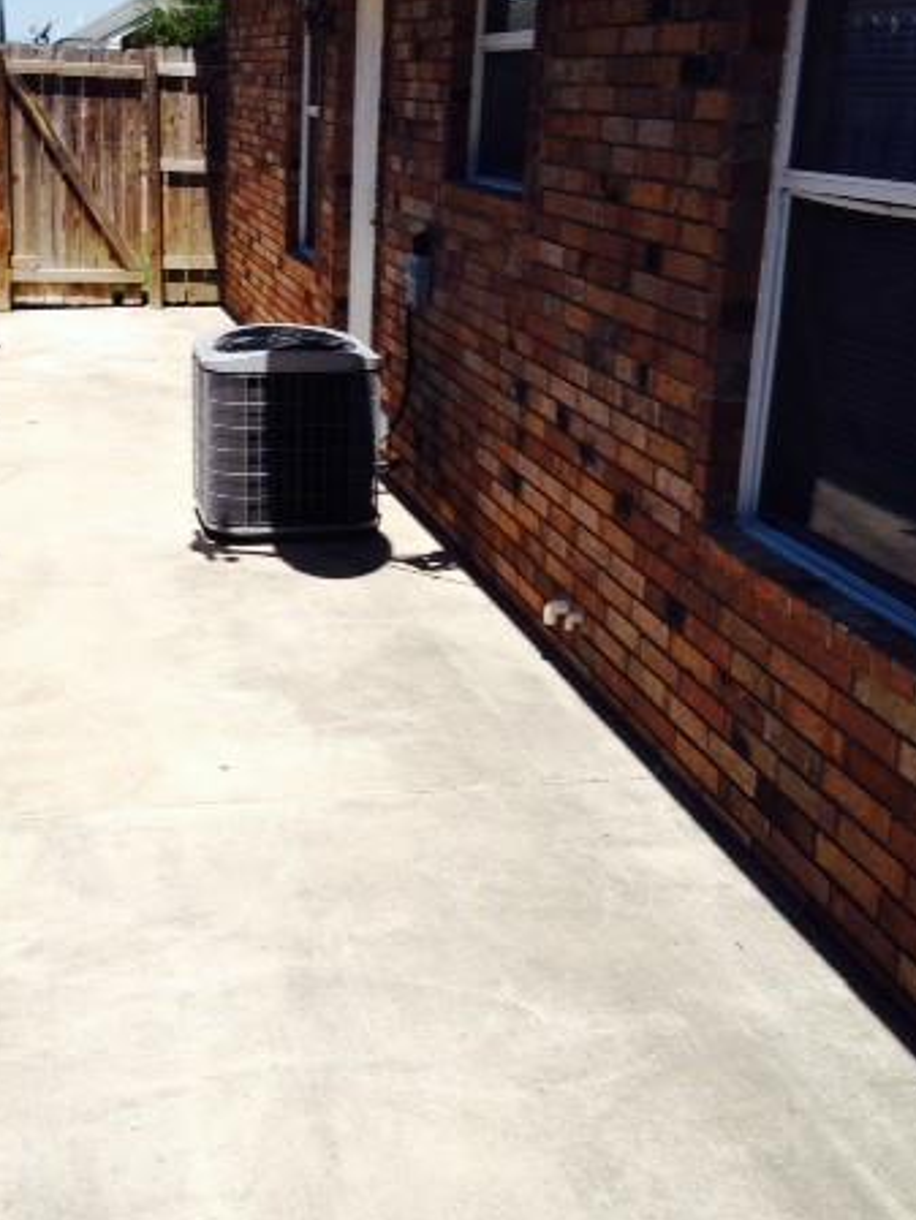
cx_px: 283
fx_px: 1657
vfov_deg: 40.2
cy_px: 489
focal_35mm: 47
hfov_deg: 30.6
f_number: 2.4
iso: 50
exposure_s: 1/1808
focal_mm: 4.12
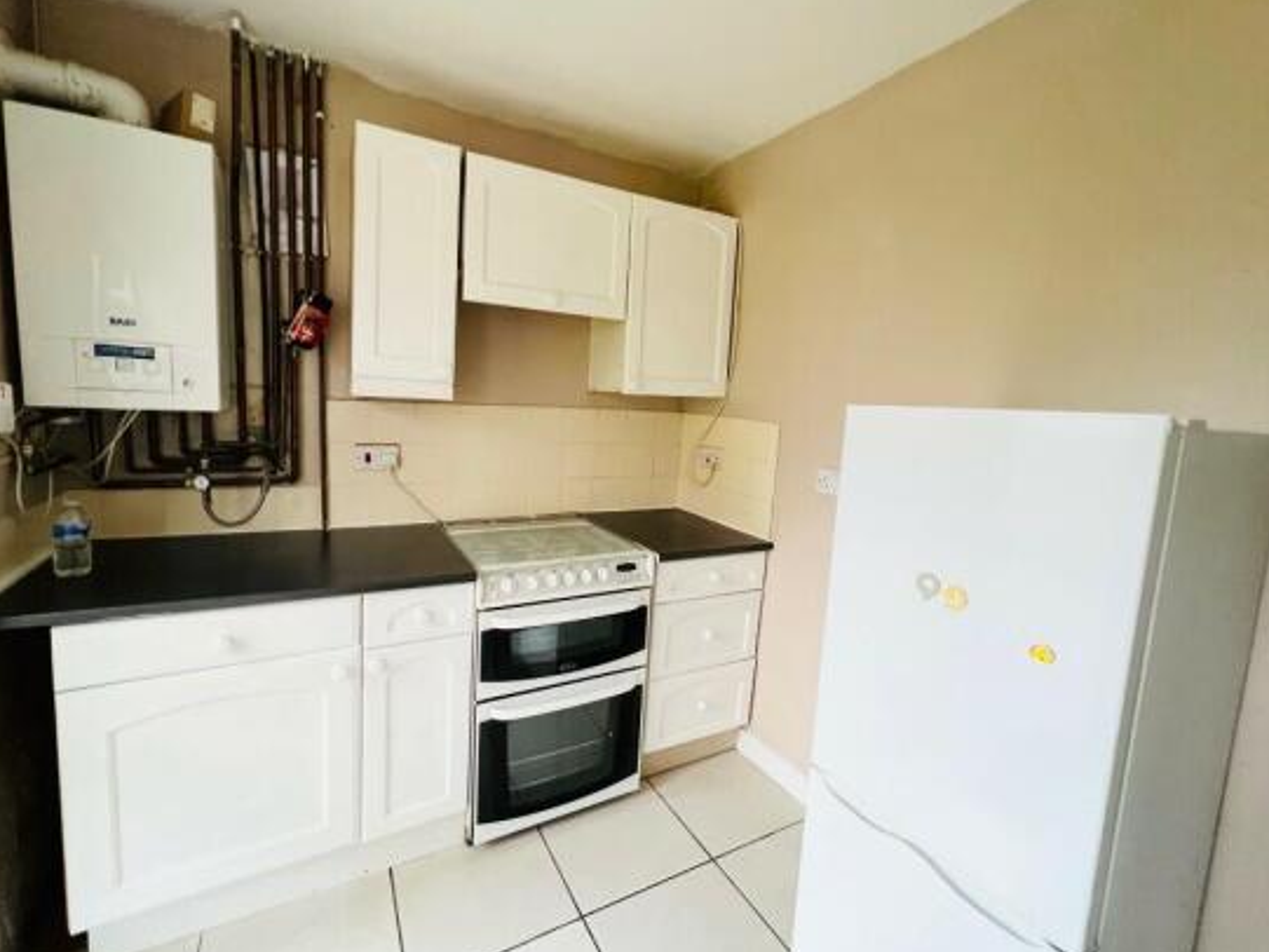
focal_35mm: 14
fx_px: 513
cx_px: 602
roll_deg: -3.4
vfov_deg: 85.7
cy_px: 463
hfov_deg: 102.0
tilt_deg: -5.6
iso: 320
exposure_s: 1/50
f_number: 1.8
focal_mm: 1.57
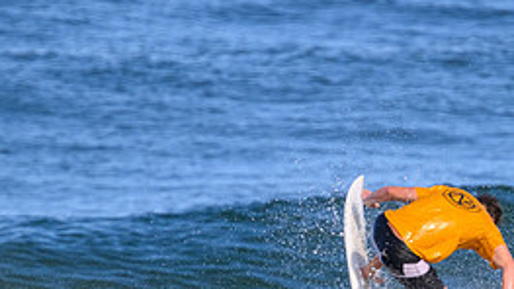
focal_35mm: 1755
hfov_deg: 1.2
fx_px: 23922
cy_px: 370
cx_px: 440
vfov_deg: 0.7
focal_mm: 760
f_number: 11
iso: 2200
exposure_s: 1/2000
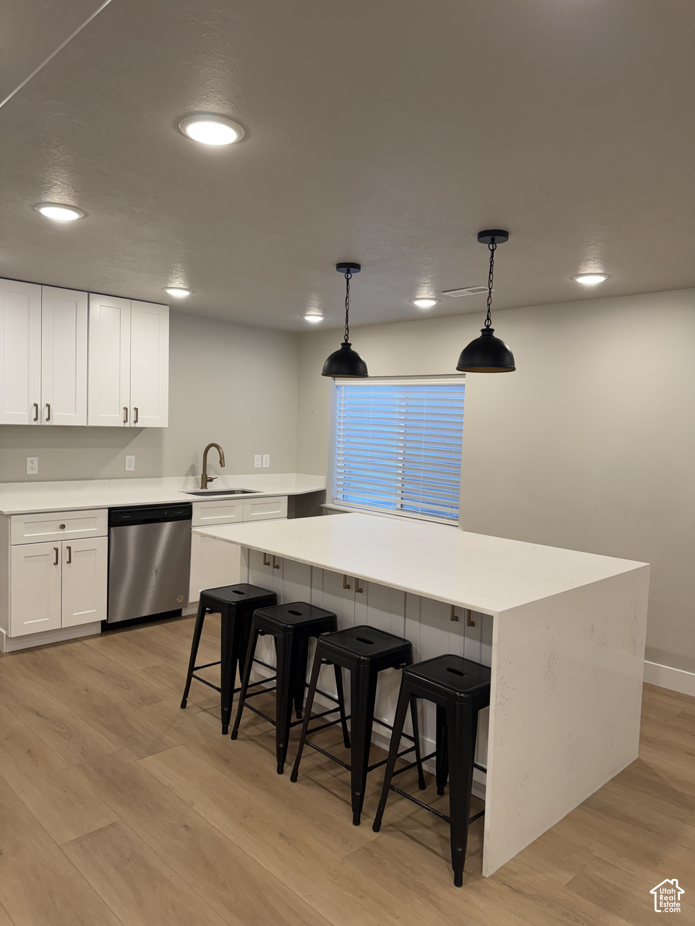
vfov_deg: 71.6
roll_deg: -1.8
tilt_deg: -4.3
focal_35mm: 24
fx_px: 642
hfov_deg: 56.8
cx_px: 348
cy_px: 463
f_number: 1.78
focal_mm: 6.76
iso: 125
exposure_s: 1/120
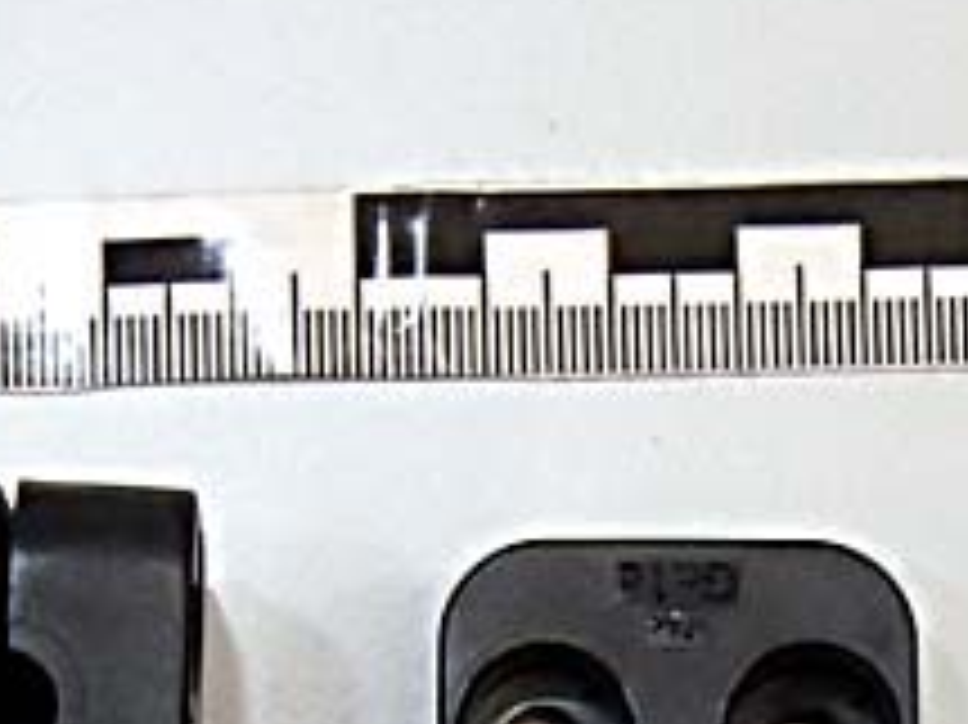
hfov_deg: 13.5
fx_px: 4080
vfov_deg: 9.9
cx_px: 585
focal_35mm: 146
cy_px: 1012
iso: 500
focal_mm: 8.8
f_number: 4.9
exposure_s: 1/50
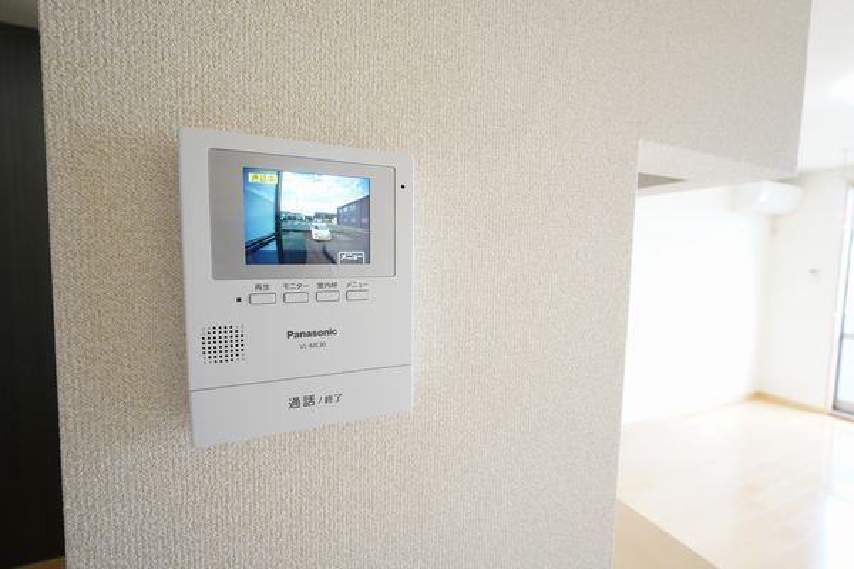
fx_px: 374
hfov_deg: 97.6
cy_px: 284
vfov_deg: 74.6
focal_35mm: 16
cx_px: 427
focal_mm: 10.5
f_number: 4
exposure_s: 1/30
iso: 400
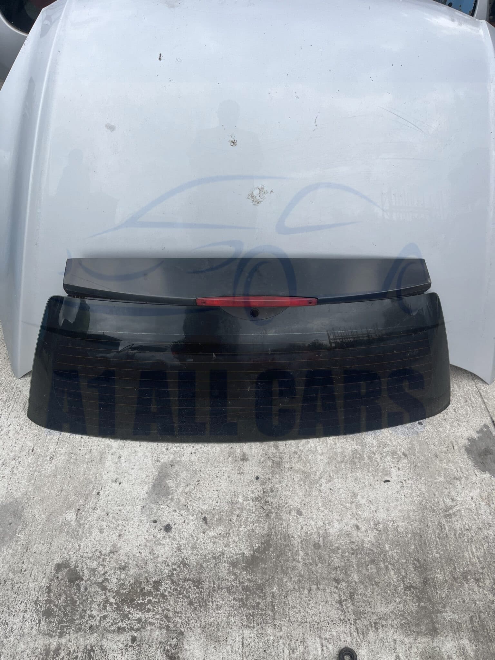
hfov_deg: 53.1
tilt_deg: -46.5
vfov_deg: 67.3
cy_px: 330
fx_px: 496
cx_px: 248
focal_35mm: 26
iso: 50
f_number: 1.6
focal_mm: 5.1
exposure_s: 1/1862
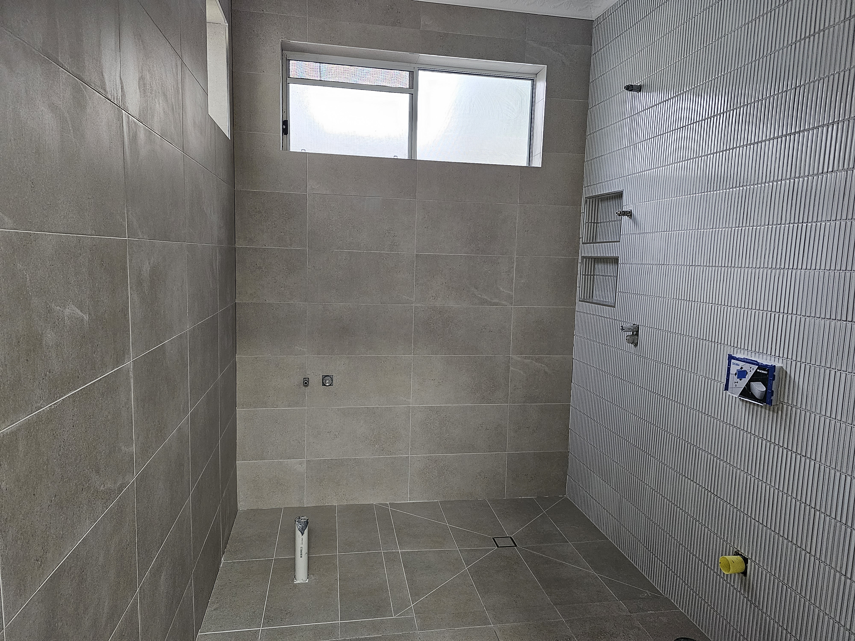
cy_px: 320
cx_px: 428
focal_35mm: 23
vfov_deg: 58.9
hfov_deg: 73.9
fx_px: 568
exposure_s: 1/142
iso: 400
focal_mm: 6.3
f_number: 1.7
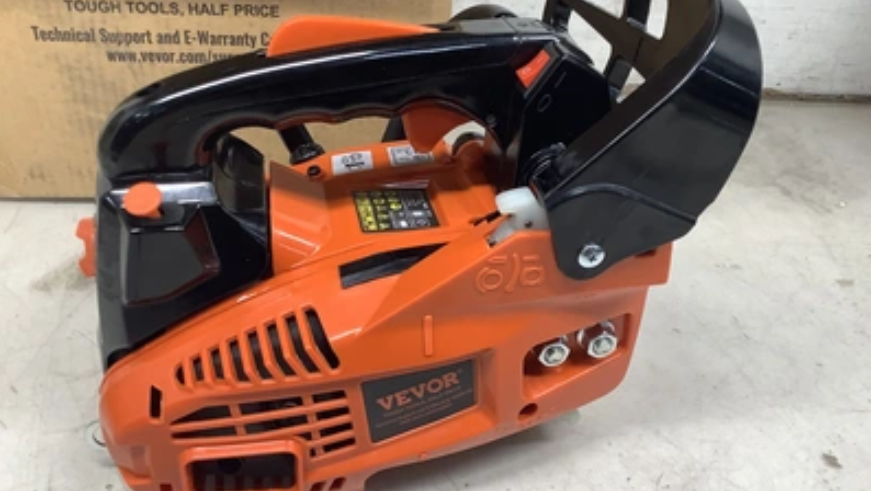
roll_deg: -3.9
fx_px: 786
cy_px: 239
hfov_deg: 58.0
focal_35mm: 34
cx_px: 434
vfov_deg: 34.7
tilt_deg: -32.0
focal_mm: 3.3
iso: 80
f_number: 2.4
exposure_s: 1/60
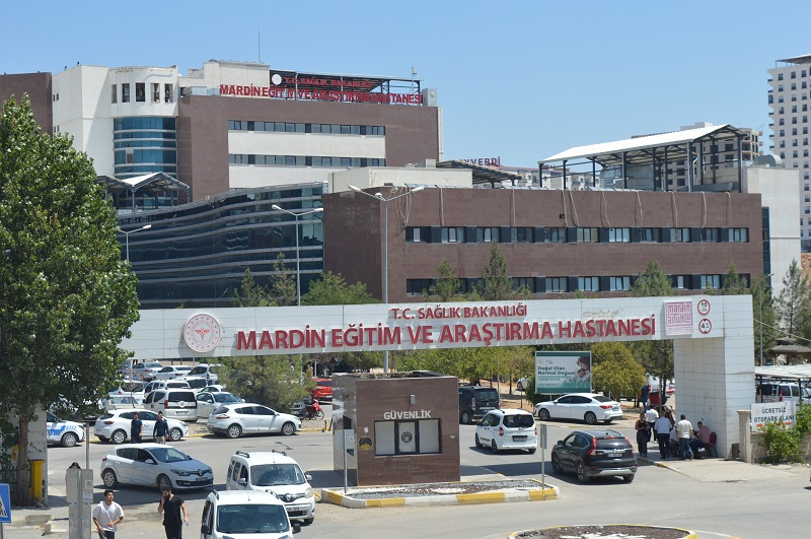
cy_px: 270
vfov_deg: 18.9
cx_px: 406
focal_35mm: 72
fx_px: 1620
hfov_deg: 28.1
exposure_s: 1/250
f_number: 8
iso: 100
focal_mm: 48
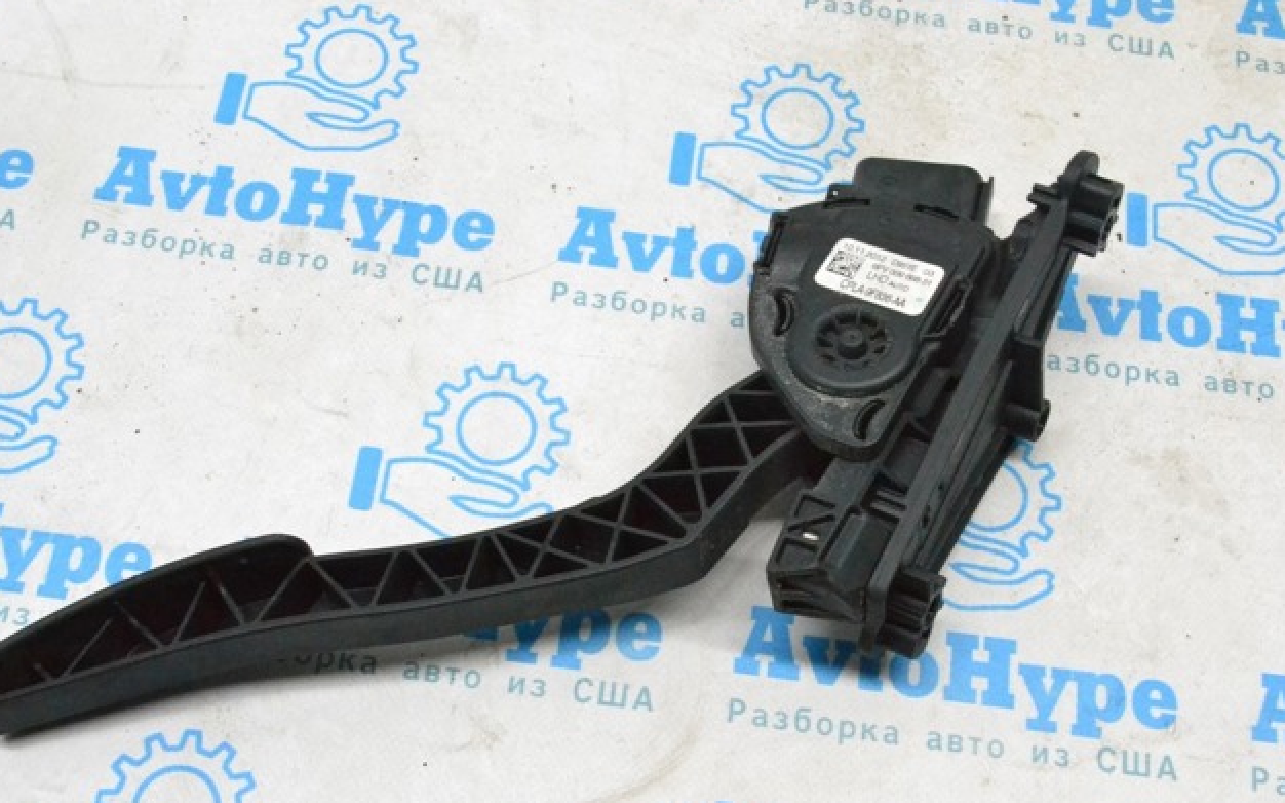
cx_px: 632
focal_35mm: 50
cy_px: 417
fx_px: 1751
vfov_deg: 25.8
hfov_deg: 40.3
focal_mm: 32
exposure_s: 1/160
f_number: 11
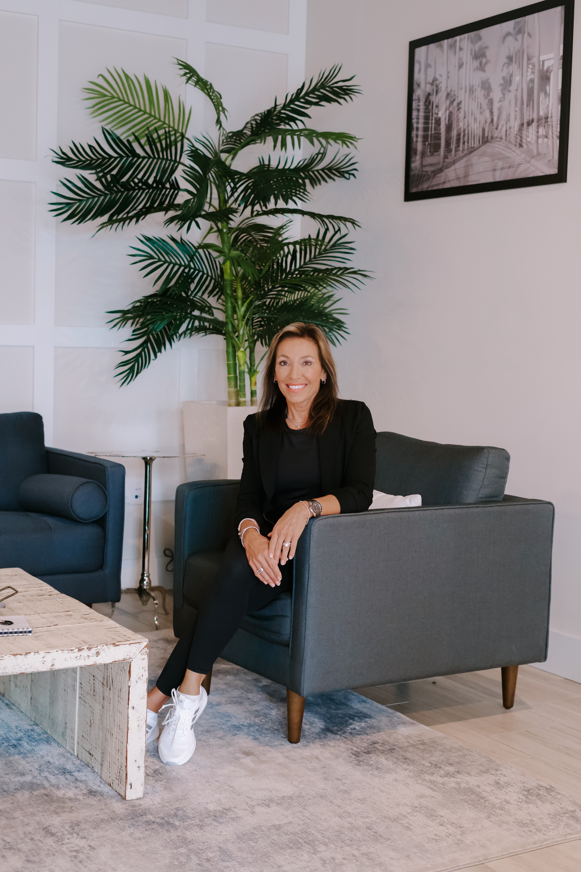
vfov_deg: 39.6
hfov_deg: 27.0
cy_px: 436
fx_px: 1210
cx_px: 290
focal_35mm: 50
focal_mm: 50
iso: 5000
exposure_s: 1/160
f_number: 4
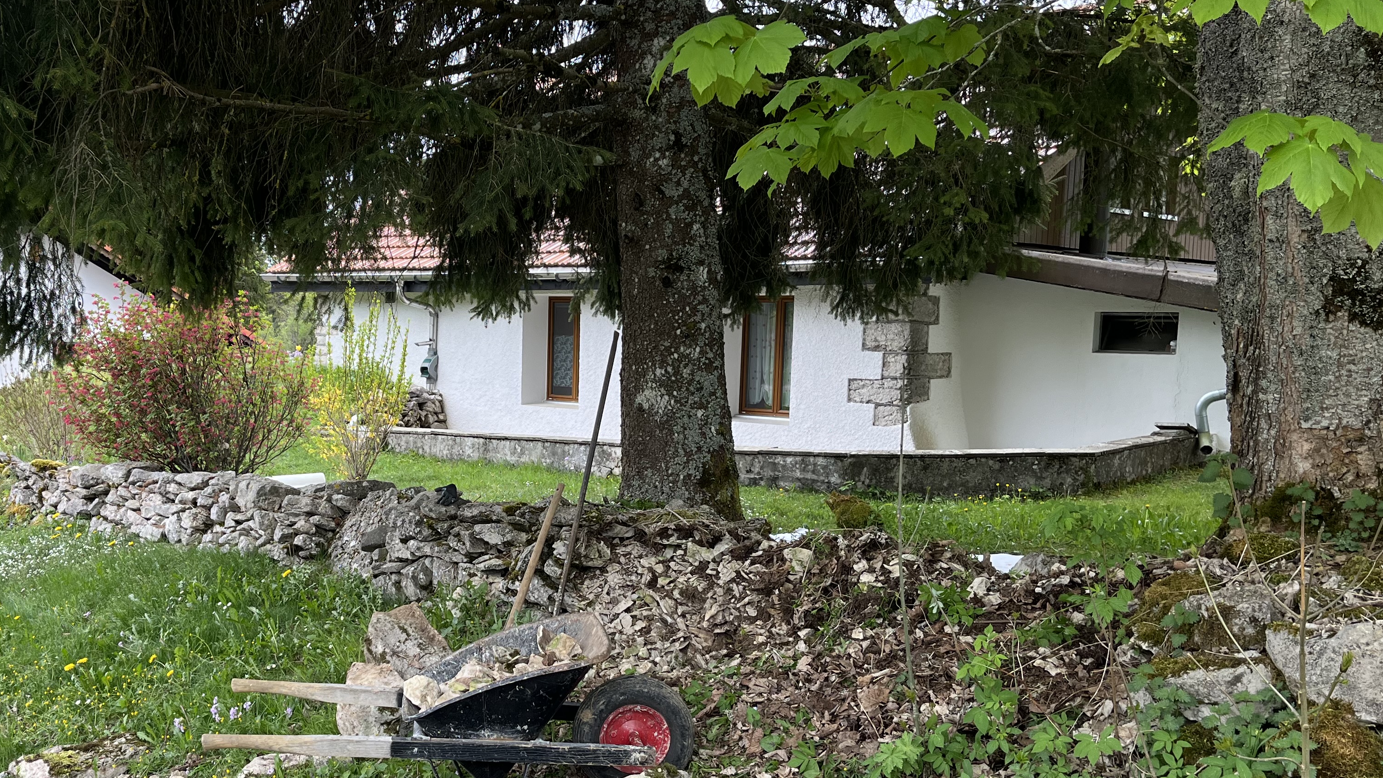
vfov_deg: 31.0
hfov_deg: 52.0
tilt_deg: -7.0
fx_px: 1394
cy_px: 495
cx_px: 482
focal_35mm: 38
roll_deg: -0.7
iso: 50
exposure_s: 1/335
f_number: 1.6
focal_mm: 5.1
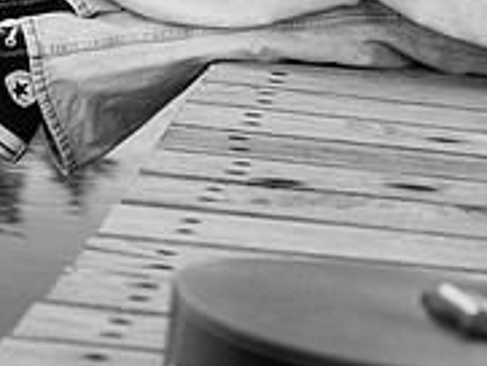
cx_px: 514
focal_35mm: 294
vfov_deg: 5.0
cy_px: -133
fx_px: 4139
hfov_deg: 6.7
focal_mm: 85
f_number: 4.5
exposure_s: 1/250
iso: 2500
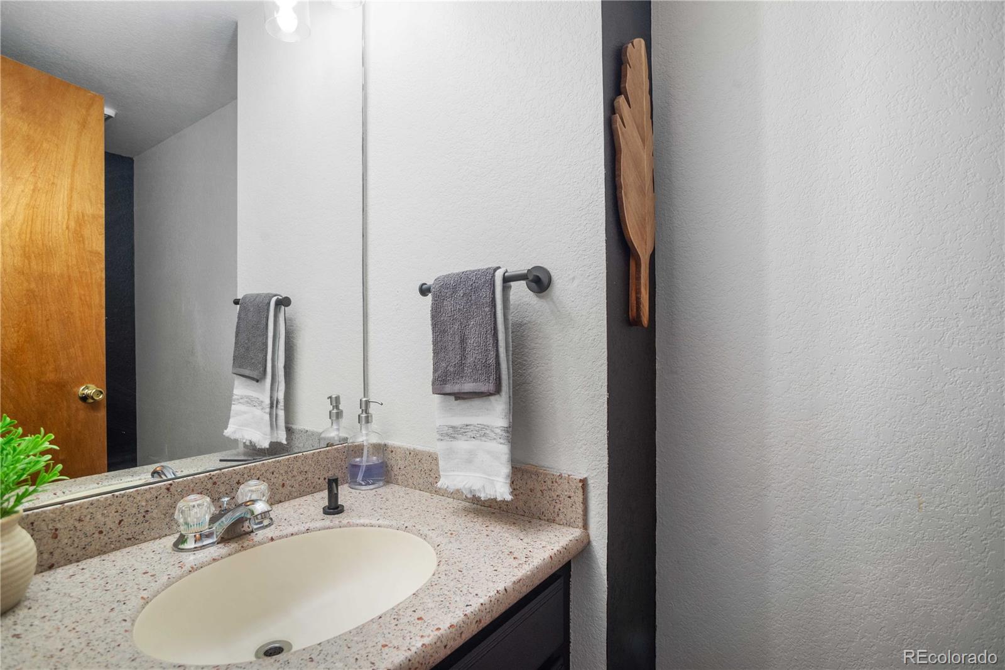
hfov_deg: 90.0
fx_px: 503
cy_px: 335
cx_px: 502
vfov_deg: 67.4
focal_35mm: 18
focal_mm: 18
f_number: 9
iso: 500
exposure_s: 1/13
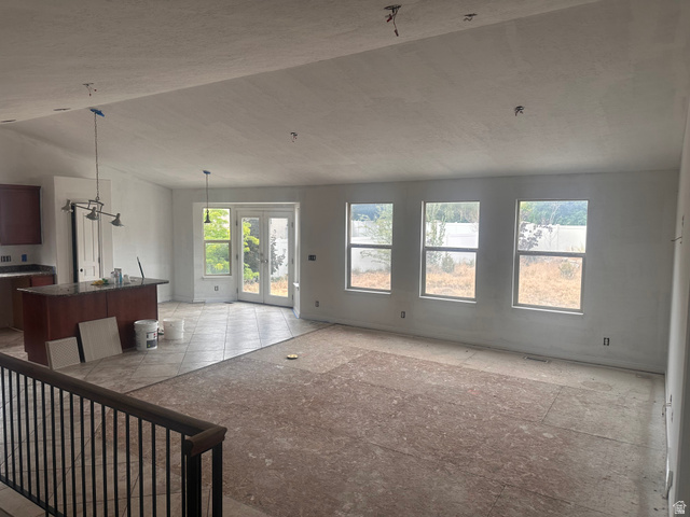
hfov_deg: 71.6
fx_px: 478
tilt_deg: -3.8
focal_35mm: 24
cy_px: 258
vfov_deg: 56.8
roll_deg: -0.5
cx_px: 345
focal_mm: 6.86
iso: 80
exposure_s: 1/370
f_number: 1.78
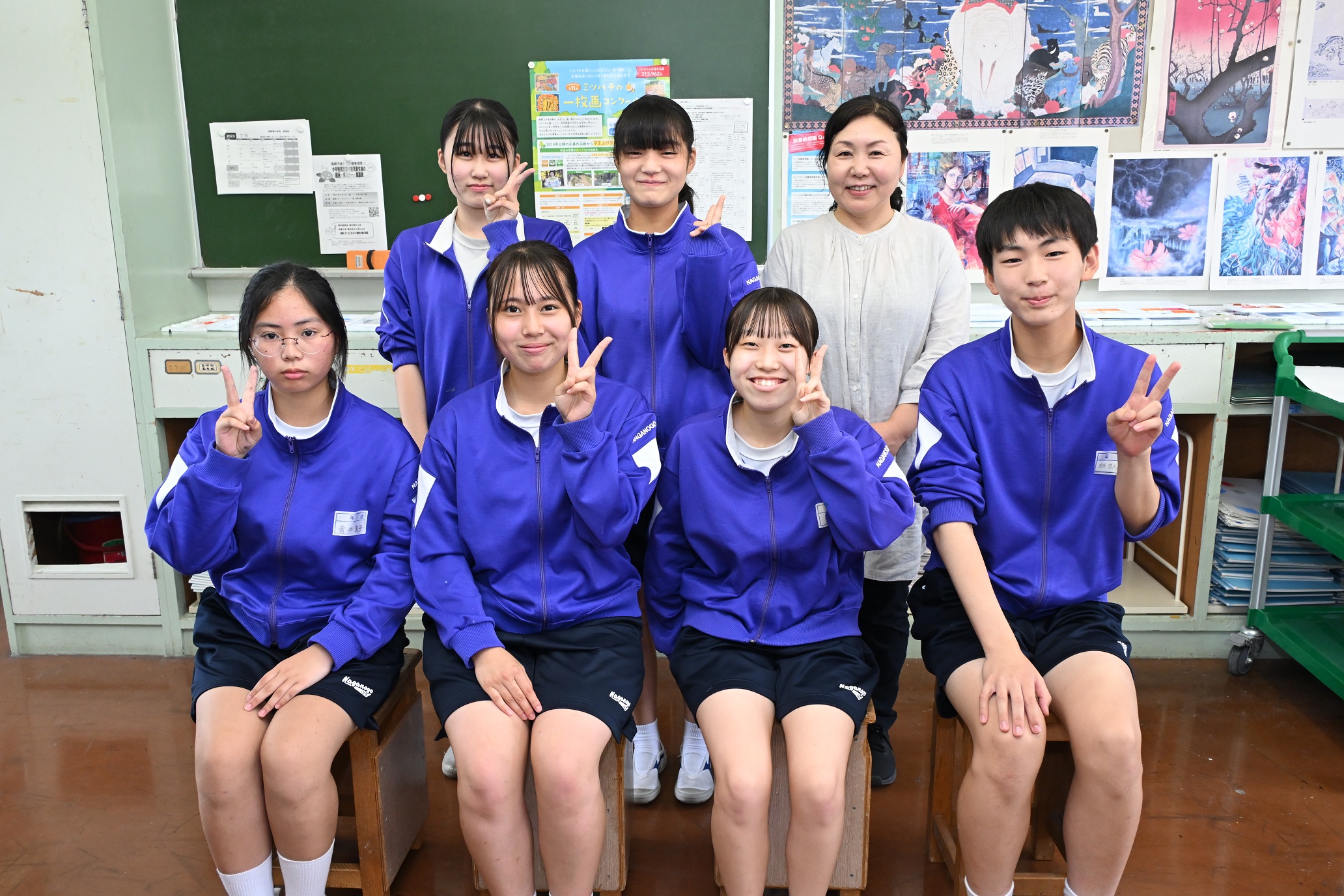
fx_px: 1139
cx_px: 672
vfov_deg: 43.0
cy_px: 448
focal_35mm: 30
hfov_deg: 61.1
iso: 2500
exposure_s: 1/100
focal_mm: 30.5
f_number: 7.1
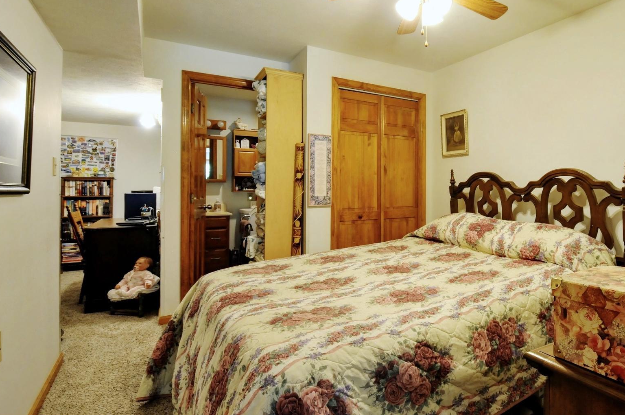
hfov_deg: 82.4
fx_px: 347
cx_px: 391
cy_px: 169
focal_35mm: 20
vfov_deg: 61.3
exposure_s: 1/5
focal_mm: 10
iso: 800
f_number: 8
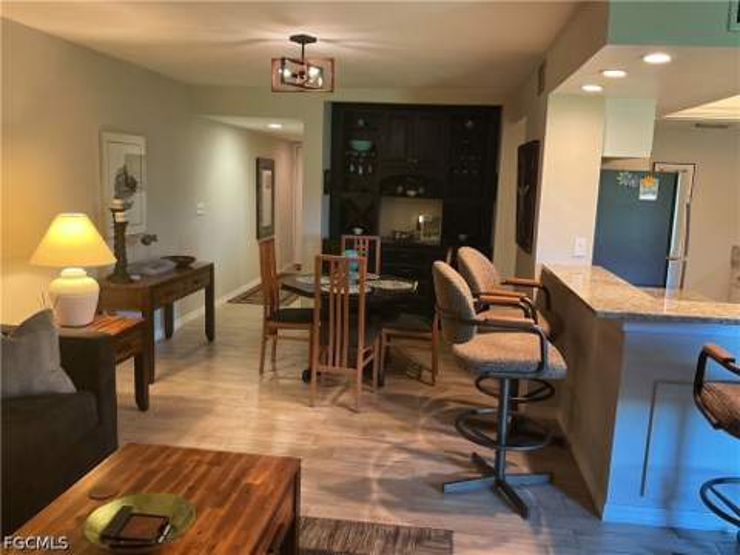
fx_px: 620
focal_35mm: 29
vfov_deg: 48.2
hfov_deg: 61.7
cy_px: 278
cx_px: 370
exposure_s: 1/60
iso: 250
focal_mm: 3
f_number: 1.8
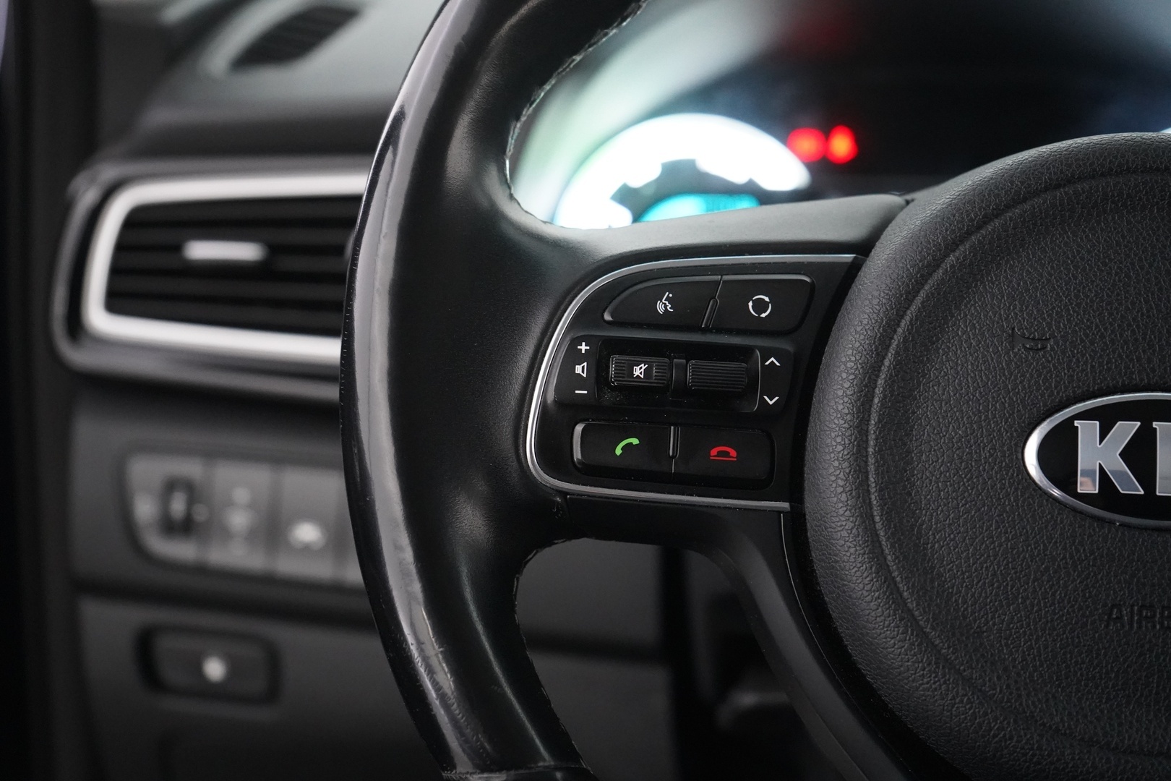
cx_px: 586
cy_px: 390
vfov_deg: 23.0
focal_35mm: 59
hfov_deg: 33.9
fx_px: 1919
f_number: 5
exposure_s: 1/40
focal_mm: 59
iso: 8000
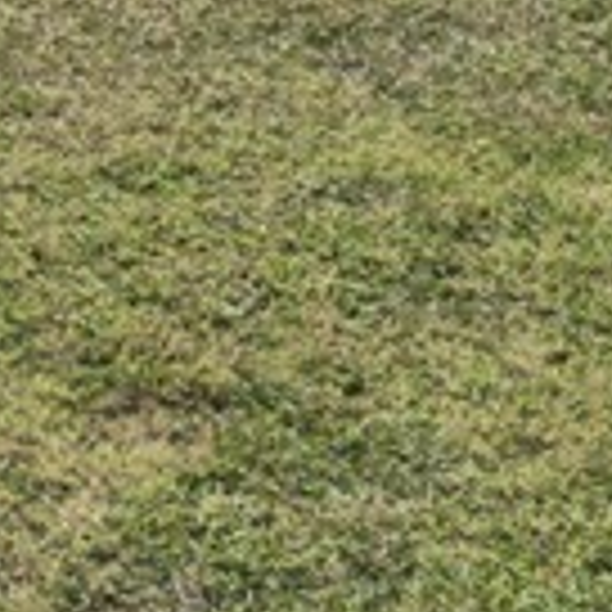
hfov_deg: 10.4
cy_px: -945
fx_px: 3200
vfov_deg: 9.5
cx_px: -418
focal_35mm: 160
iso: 110
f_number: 1.7
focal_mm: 6.72
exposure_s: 1/4000
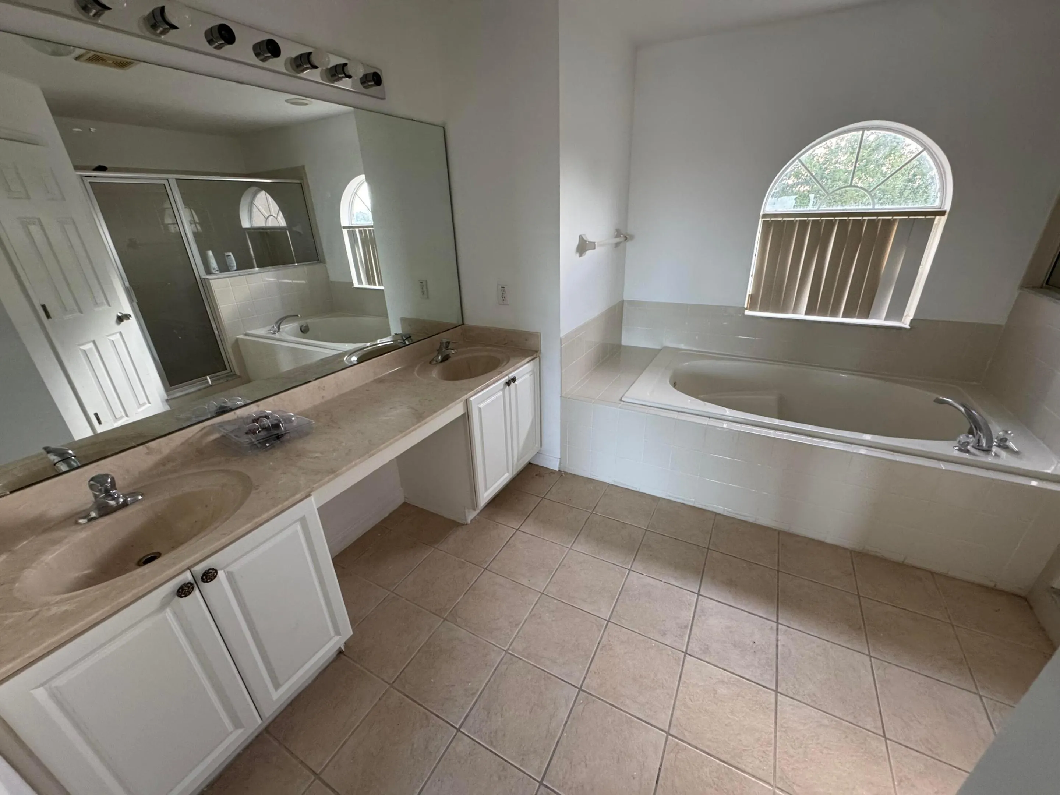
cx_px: 530
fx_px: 429
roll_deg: +2.7
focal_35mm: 14
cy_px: 398
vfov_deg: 85.7
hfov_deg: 102.1
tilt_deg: -24.7
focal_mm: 2.22
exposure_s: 1/60
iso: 250
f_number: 2.2
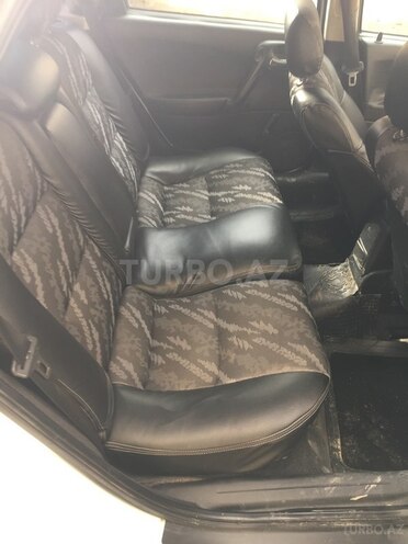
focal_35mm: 29
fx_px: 456
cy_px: 272
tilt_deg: -41.9
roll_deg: -0.5
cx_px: 204
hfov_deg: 48.2
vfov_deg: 61.7
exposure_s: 1/50
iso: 40
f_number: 2.2
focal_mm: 4.15
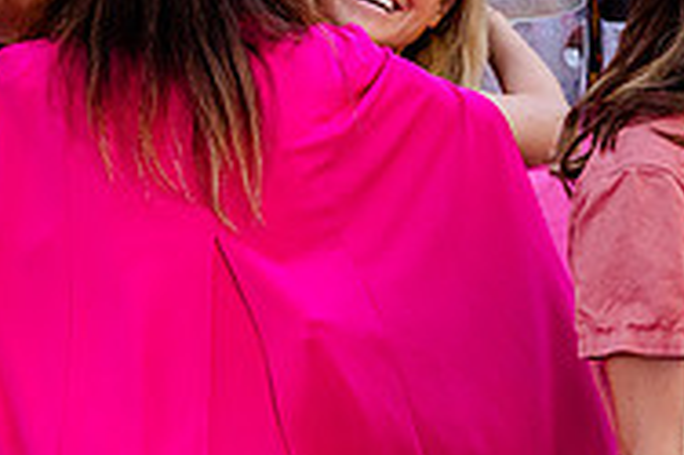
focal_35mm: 286
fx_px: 5429
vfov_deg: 4.8
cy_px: 60
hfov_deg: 7.2
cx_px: 577
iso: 1600
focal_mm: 75
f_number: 5
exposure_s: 1/400
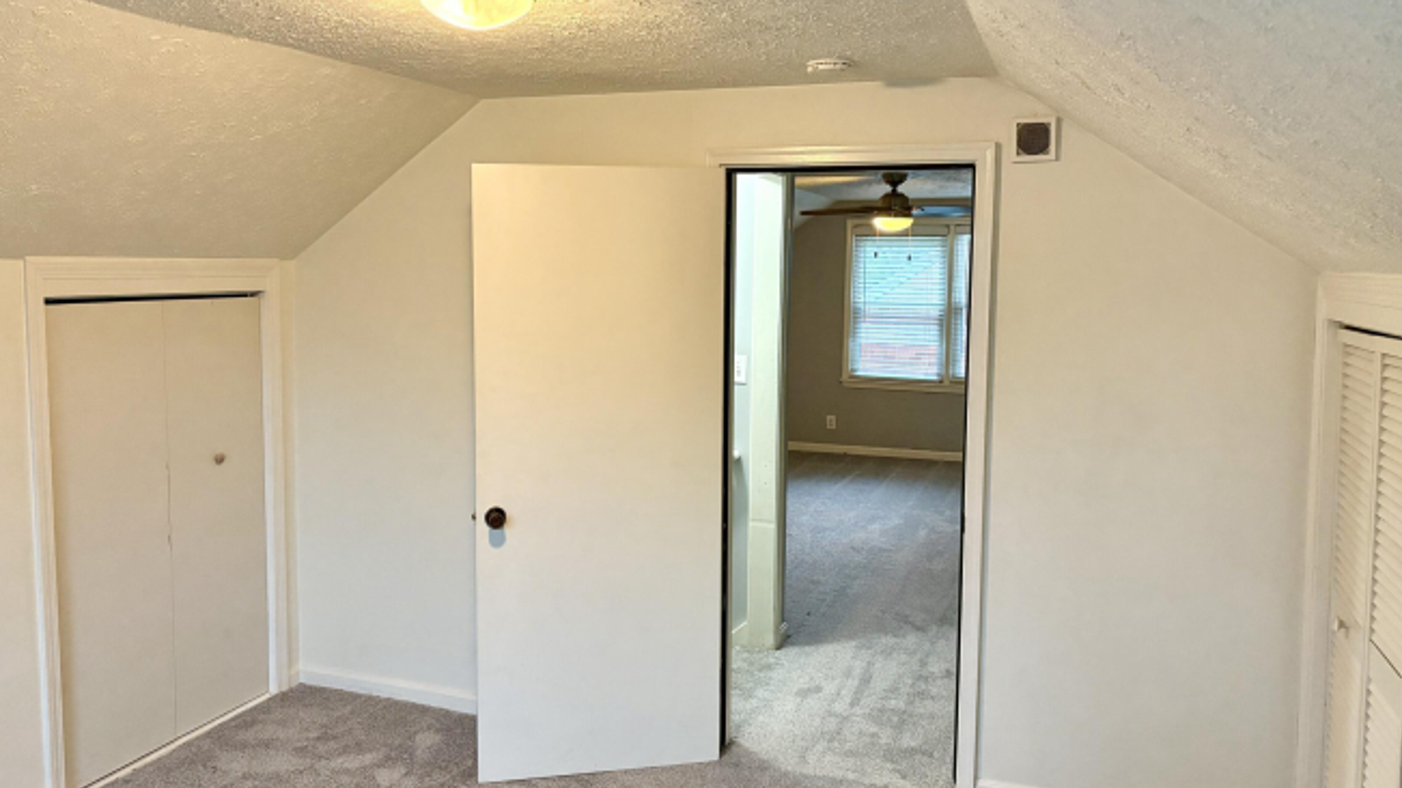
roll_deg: -0.7
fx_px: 1078
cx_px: 699
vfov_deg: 40.1
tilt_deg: -4.3
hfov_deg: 66.1
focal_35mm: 29
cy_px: 357
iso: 500
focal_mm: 5.96
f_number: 1.6
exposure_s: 1/60
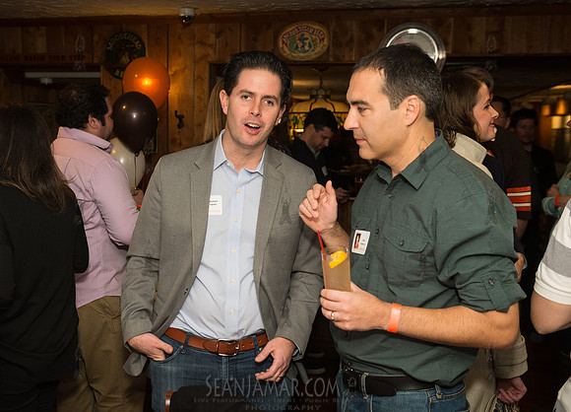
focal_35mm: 41
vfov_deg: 34.5
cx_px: 240
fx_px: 661
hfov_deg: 46.5
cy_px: 221
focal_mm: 36
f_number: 4
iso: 1000
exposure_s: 1/320
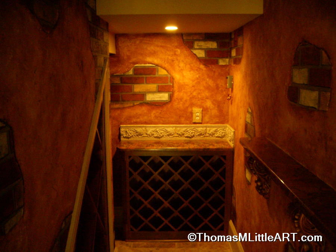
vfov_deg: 37.7
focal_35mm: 38
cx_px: 168
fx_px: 369
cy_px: 126
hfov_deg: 49.0
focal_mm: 6.4
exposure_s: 1/4
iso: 291
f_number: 3.5
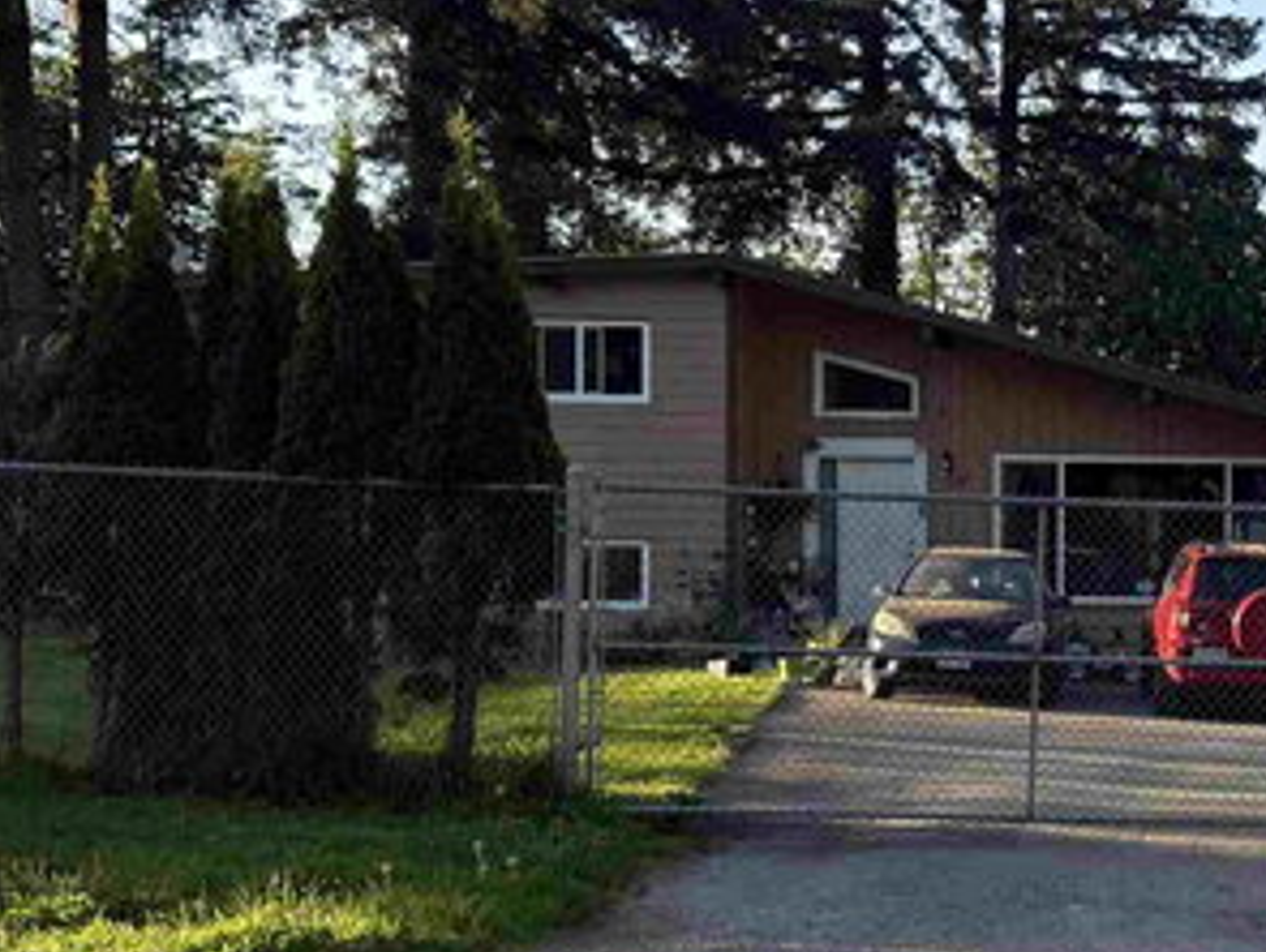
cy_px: 583
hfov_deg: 27.3
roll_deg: +0.5
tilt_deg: -0.4
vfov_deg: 22.6
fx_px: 2380
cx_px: 1395
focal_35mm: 65
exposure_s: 1/1046
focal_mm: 6.76
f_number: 1.78
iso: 100
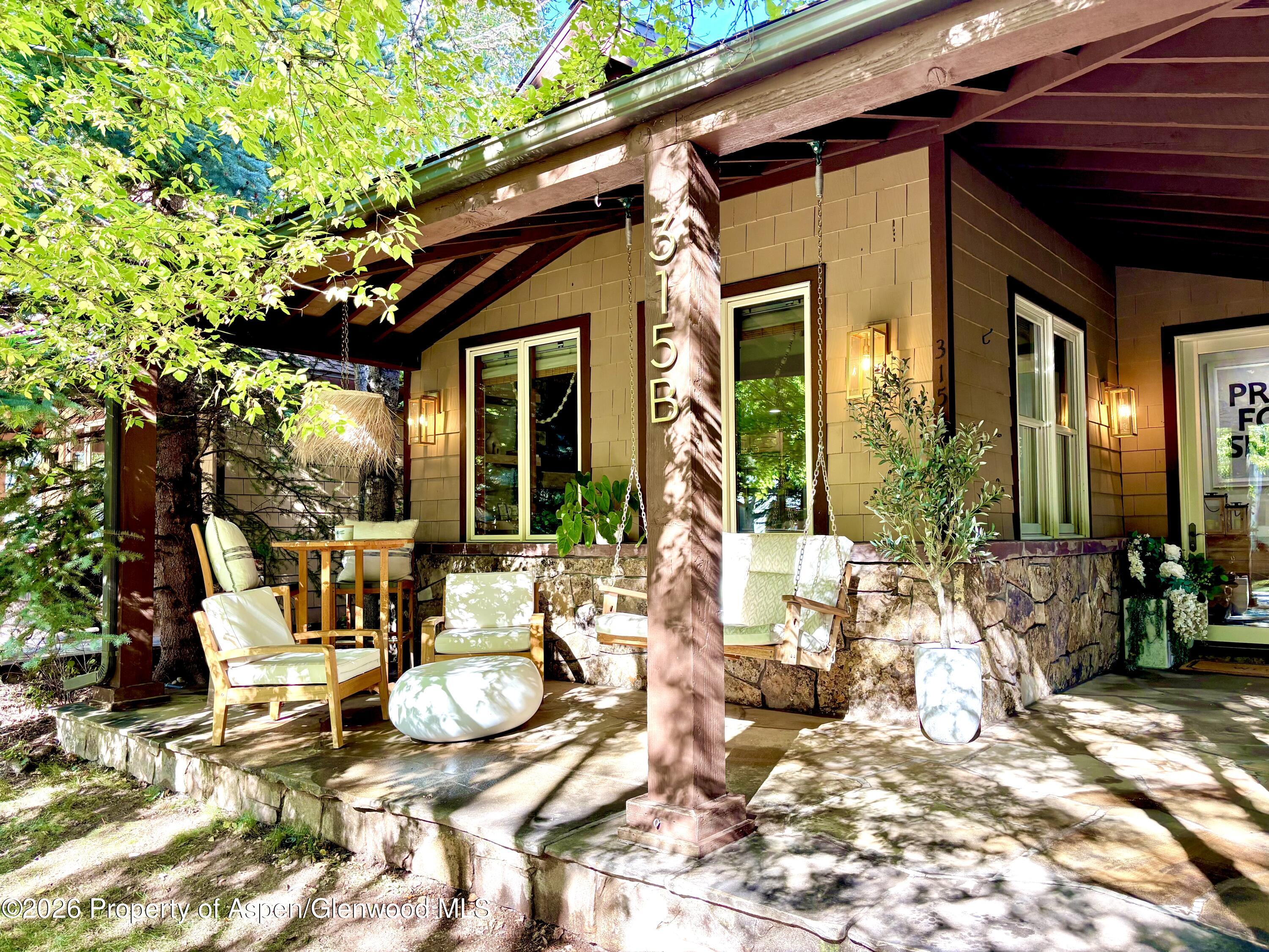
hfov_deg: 67.3
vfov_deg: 53.1
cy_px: 476
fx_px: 953
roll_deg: +0.4
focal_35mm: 26
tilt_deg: +2.4
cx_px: 634
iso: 64
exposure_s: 1/121
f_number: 1.6
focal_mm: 5.96
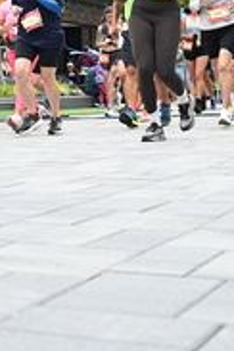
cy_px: -82
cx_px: 70
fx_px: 907
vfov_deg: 20.4
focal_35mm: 93
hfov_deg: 14.7
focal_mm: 31
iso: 2000
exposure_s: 1/640
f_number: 4
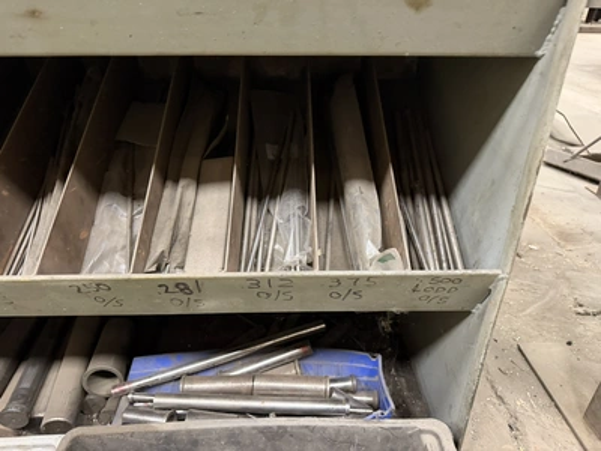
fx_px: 417
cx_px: 300
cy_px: 226
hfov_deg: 71.6
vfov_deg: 56.8
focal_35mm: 24
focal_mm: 6.76
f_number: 1.78
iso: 1000
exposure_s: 1/40
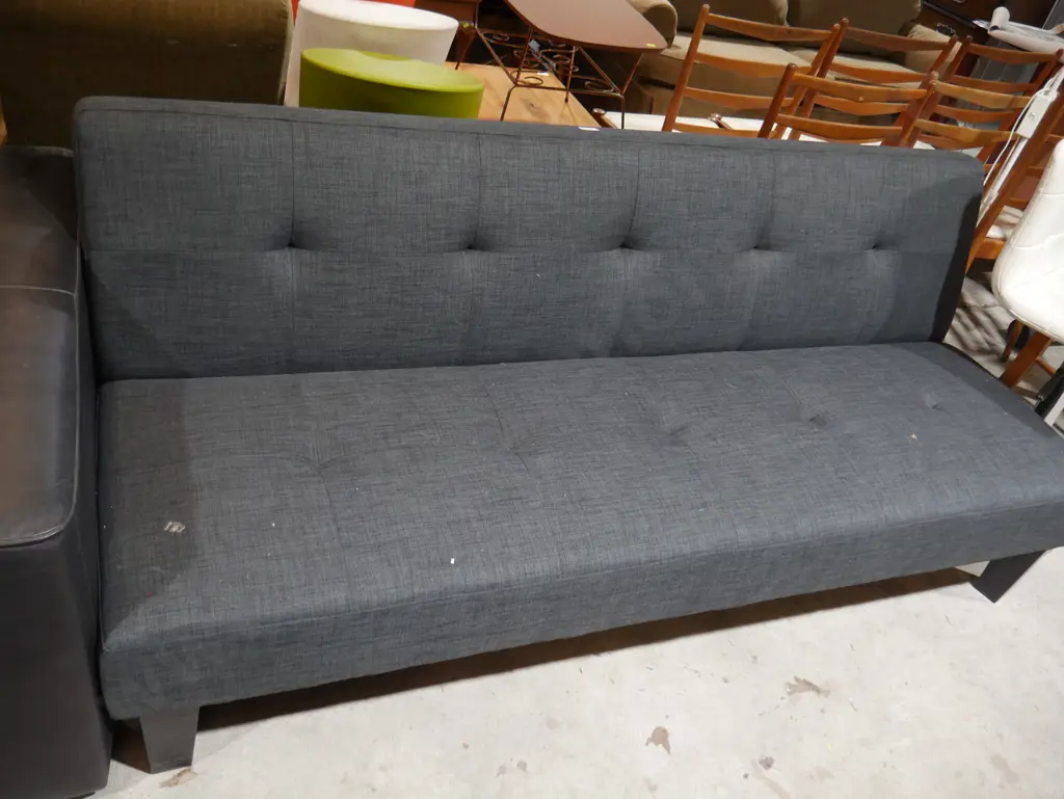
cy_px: 400
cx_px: 532
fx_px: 861
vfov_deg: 49.8
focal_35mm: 28
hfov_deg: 63.4
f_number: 3.5
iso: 500
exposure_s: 1/60
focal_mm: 14
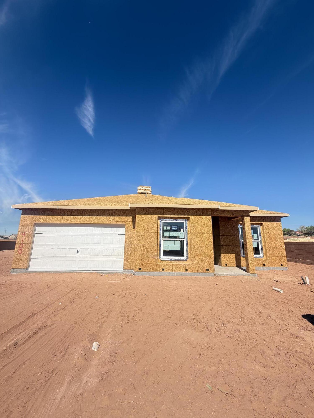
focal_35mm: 14
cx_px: 157
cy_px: 209
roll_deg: -0.4
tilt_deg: +12.0
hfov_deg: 85.7
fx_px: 169
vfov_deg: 102.1
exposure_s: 1/770
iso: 25
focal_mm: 2.22
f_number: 2.2
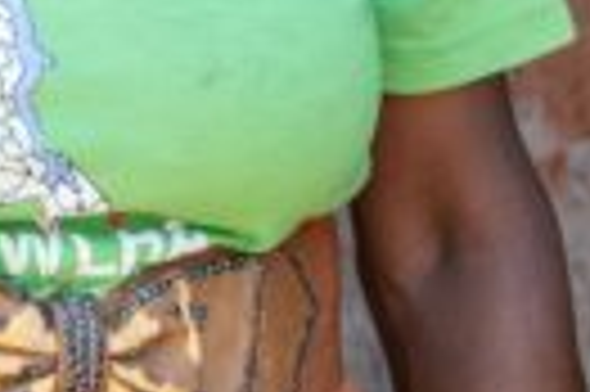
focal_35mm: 257
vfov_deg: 5.2
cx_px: -378
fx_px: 4207
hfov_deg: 7.8
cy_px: -547
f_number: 5
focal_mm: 48
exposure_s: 1/320
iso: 800
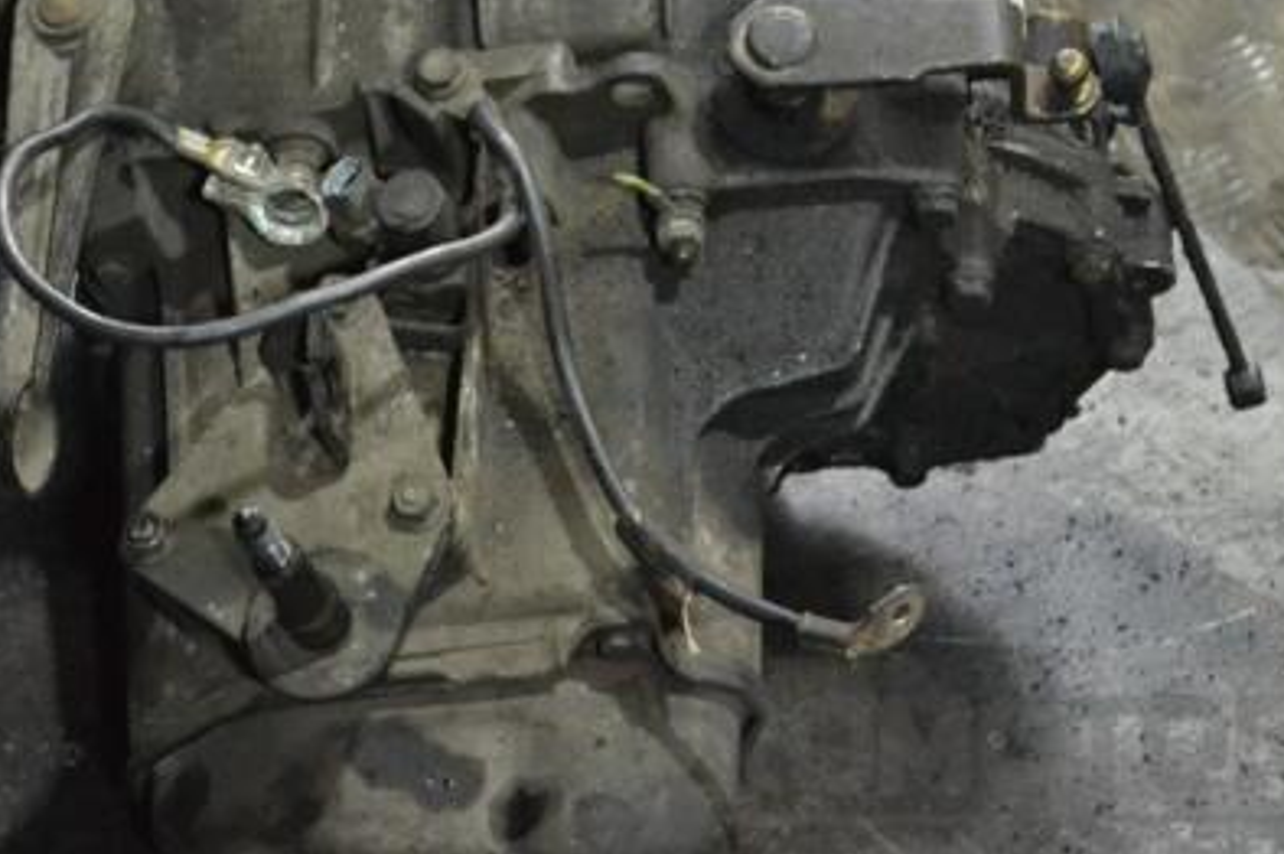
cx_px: 479
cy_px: 310
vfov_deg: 10.9
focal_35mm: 126
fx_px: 4482
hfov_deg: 16.3
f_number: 5.6
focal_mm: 55
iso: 3200
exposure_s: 1/60
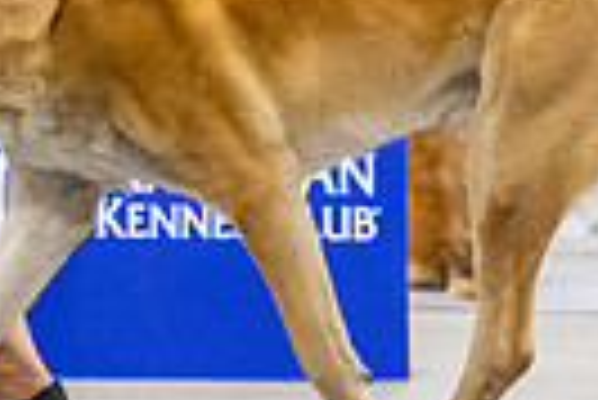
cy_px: -169
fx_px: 5072
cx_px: -139
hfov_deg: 6.7
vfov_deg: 4.5
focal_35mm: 305
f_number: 3.2
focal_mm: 70
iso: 6400
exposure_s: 1/320
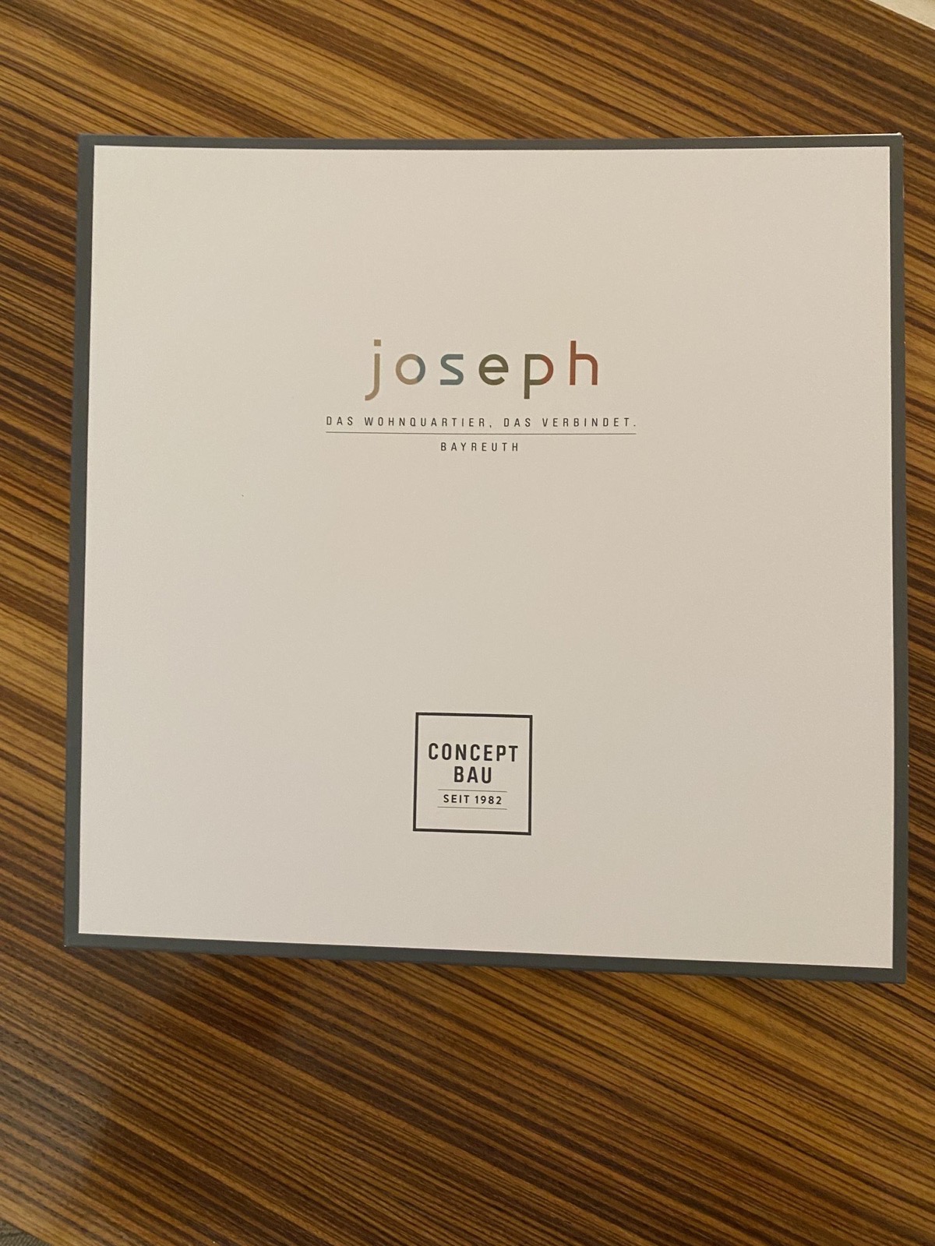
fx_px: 936
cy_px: 623
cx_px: 468
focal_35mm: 26
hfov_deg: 53.1
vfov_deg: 67.3
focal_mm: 4.25
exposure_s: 1/60
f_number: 1.8
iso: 400
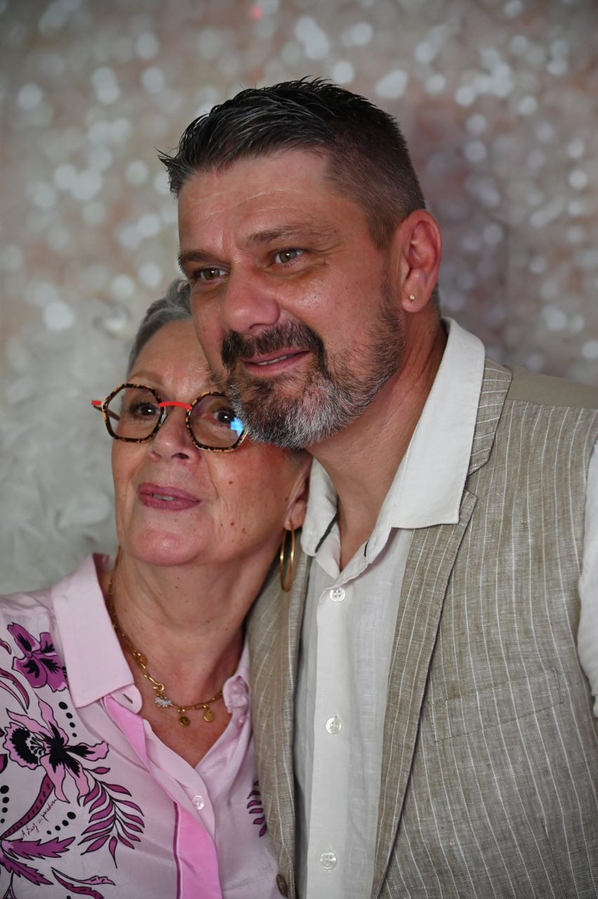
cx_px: 299
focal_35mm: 78
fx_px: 1945
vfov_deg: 26.0
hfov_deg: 17.5
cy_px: 450
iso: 2200
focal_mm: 78
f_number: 4
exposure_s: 1/125
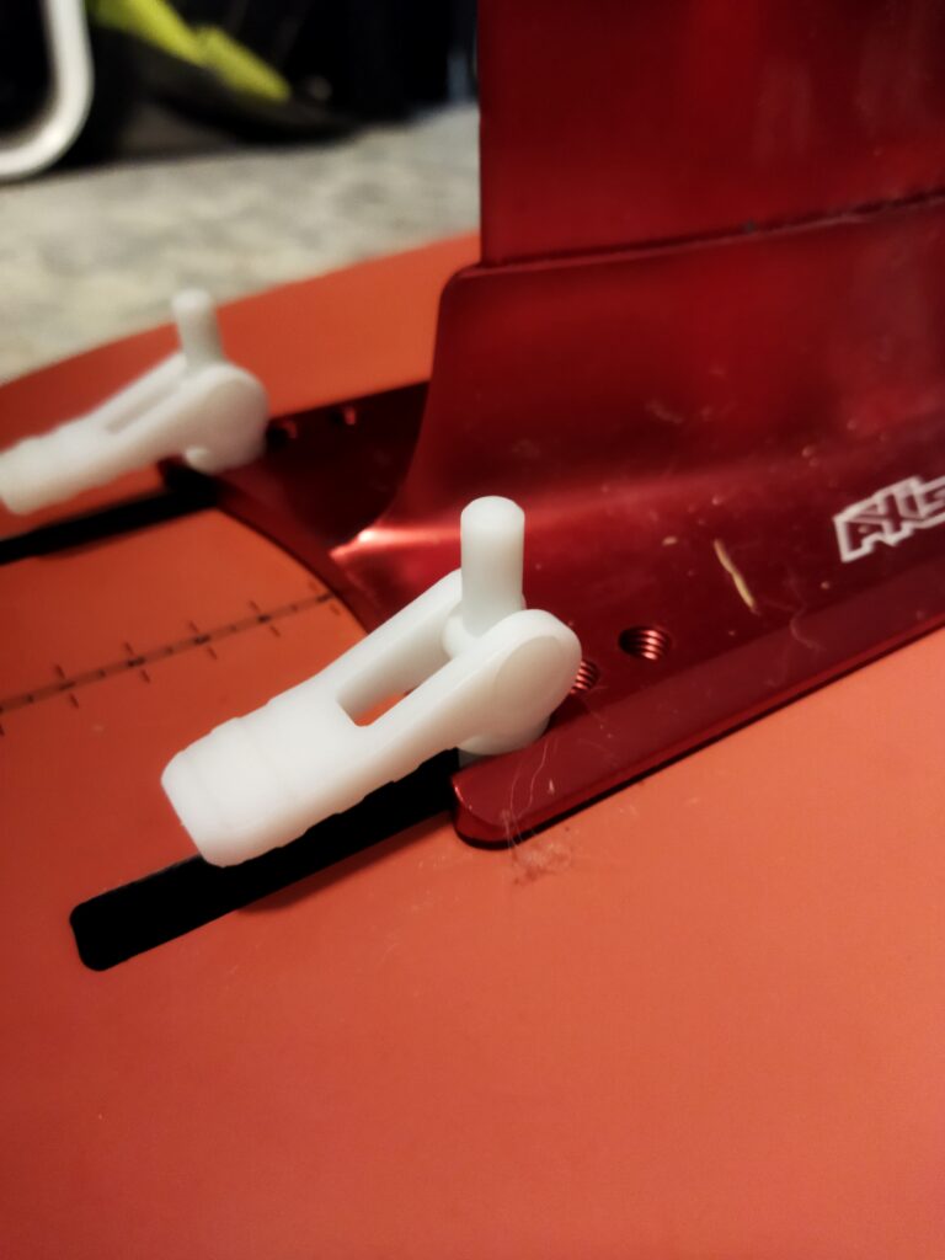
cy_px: 630
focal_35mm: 27
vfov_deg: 65.3
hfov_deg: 51.4
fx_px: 983
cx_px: 472
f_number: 1.79
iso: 881
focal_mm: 4.71
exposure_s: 1/20
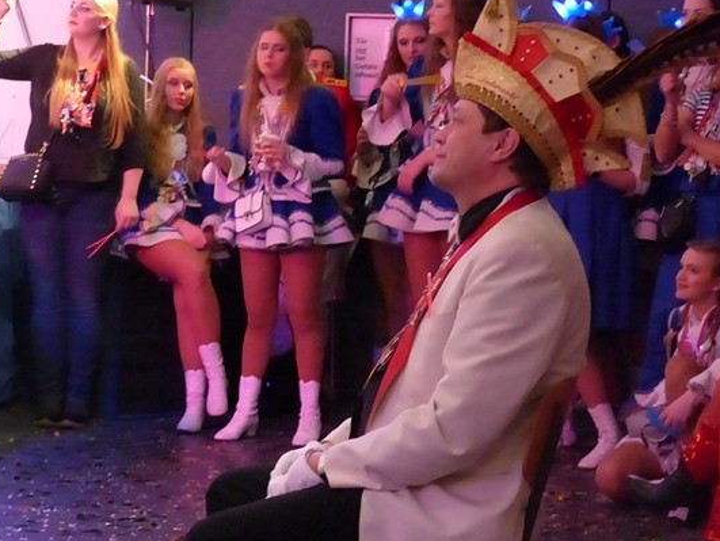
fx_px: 1998
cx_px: 380
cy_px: 272
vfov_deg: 15.4
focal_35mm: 96
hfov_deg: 20.4
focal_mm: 15
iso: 2500
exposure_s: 1/60
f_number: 2.8
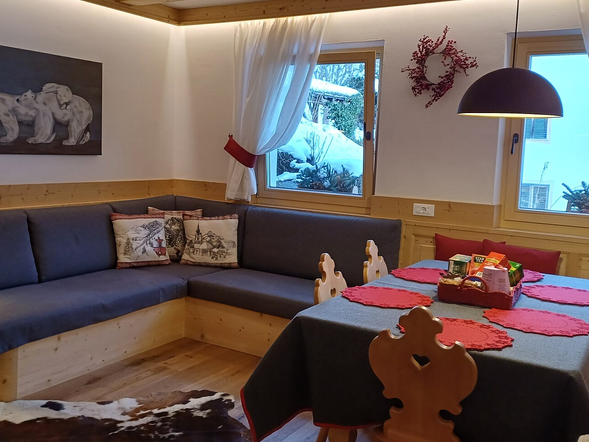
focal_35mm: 37
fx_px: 630
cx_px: 220
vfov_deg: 38.6
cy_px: 202
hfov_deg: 49.6
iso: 100
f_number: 1.8
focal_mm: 4.65
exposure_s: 1/50
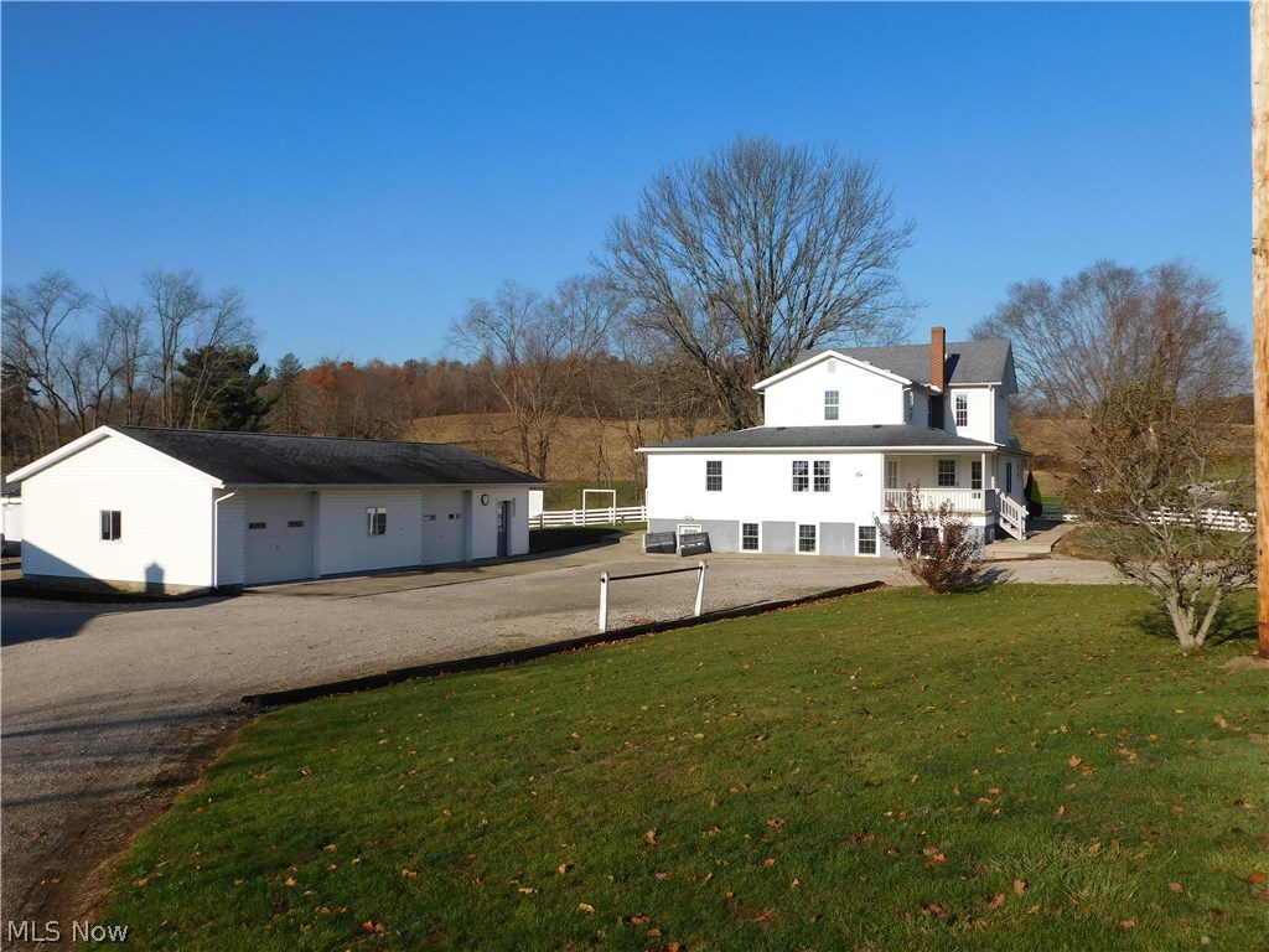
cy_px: 476
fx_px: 1100
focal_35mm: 30
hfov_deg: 60.0
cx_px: 634
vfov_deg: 46.8
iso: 125
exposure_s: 1/640
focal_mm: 5.3
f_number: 6.4
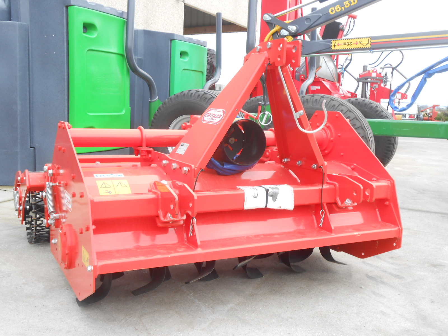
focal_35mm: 38
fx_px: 492
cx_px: 224
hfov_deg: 49.0
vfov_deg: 37.7
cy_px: 168
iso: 80
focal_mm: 6.8
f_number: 4.2
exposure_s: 1/40
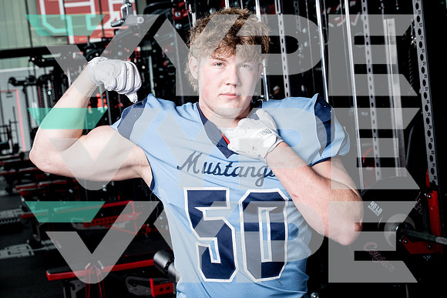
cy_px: 149
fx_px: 869
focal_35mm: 70
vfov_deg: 19.5
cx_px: 224
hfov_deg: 28.8
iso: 640
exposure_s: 1/250
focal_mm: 70
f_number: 8
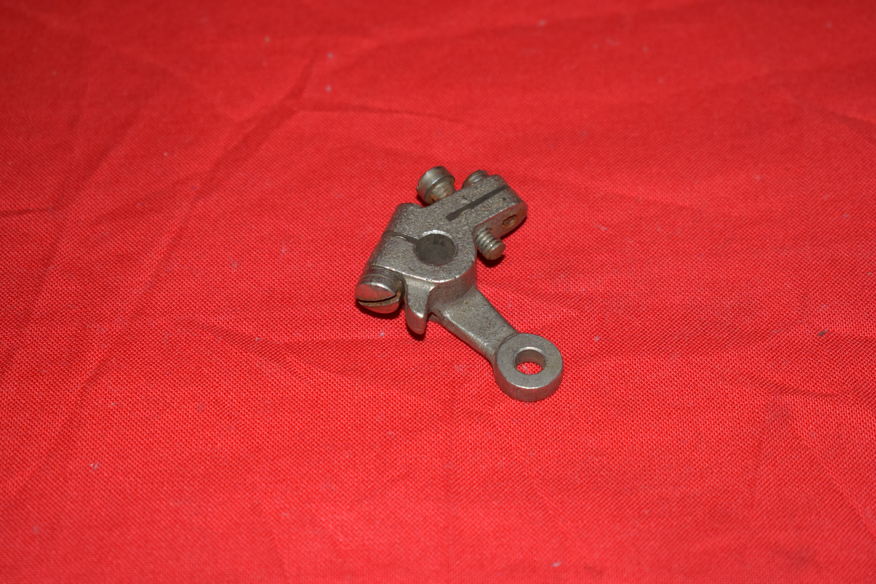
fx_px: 2008
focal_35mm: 82
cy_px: 292
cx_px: 438
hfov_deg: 24.6
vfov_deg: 16.6
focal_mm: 55
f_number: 5.6
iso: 640
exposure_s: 1/160
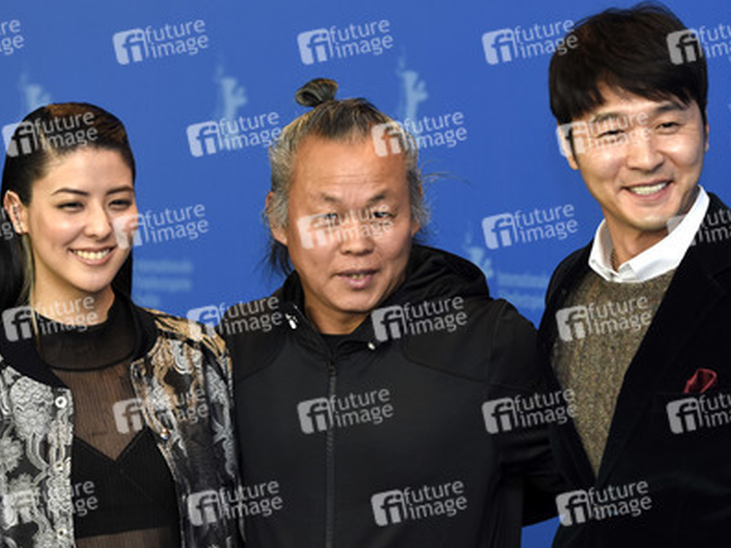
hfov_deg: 12.3
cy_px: 273
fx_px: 3400
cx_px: 370
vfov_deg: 9.2
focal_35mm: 161
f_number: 3.2
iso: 640
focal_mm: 98
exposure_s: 1/400
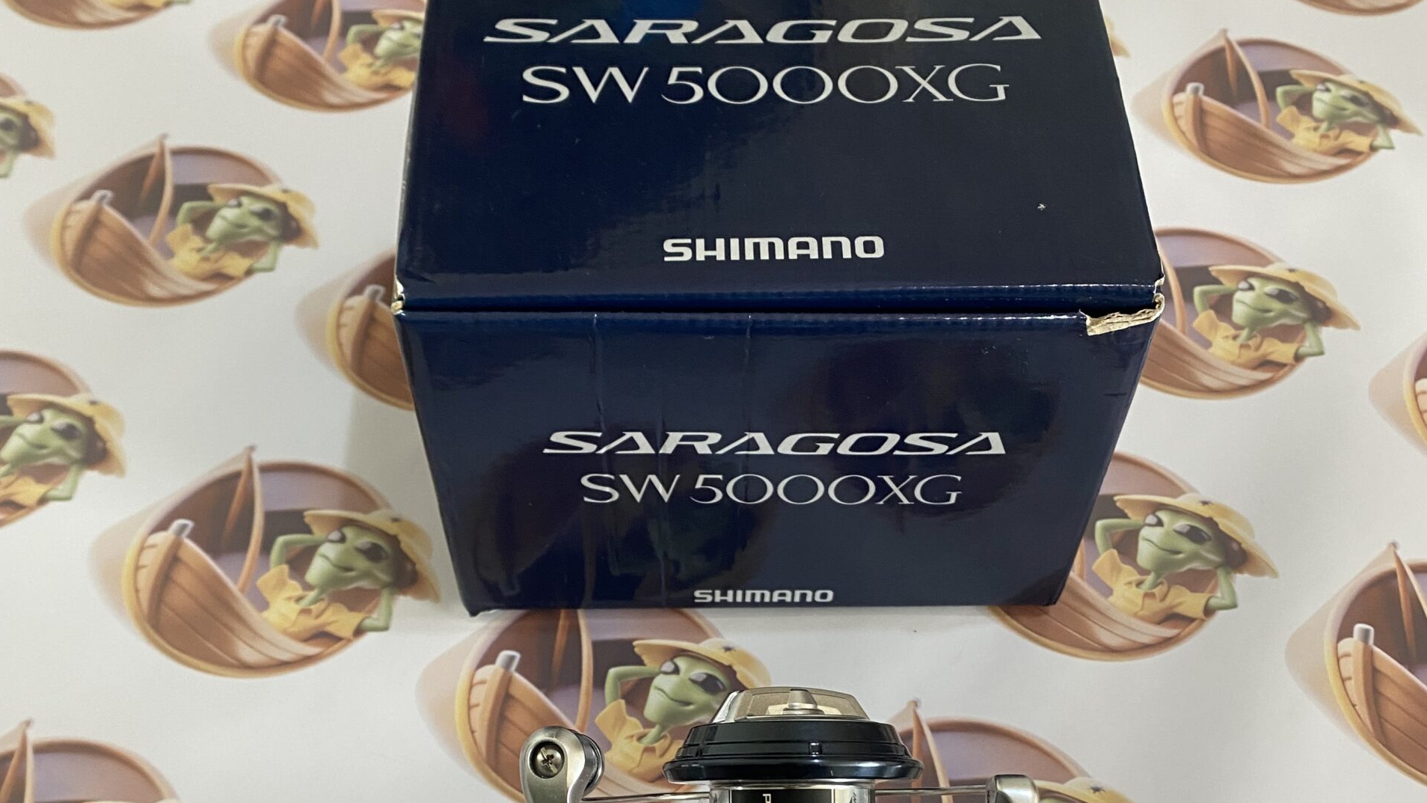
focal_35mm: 38
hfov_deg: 52.8
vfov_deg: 29.4
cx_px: 716
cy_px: 783
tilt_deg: -59.2
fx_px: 1438
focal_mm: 4.25
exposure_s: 1/60
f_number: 1.8
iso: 160
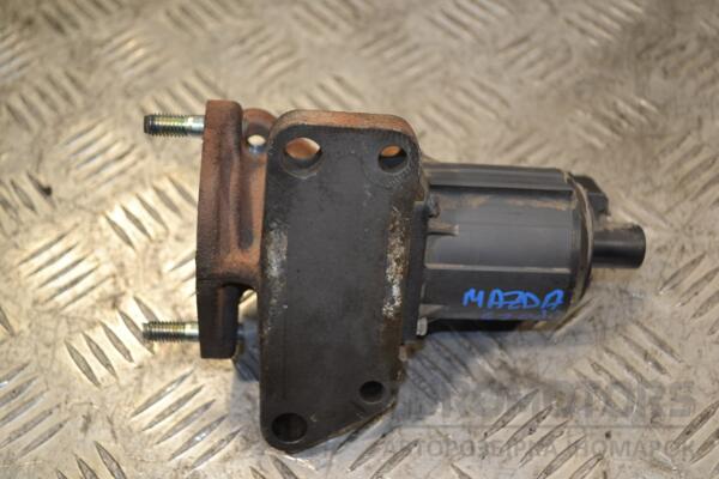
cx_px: 360
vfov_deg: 28.1
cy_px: 240
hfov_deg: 41.1
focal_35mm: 48
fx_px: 959
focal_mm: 32
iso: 360
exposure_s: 1/100
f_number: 4.8
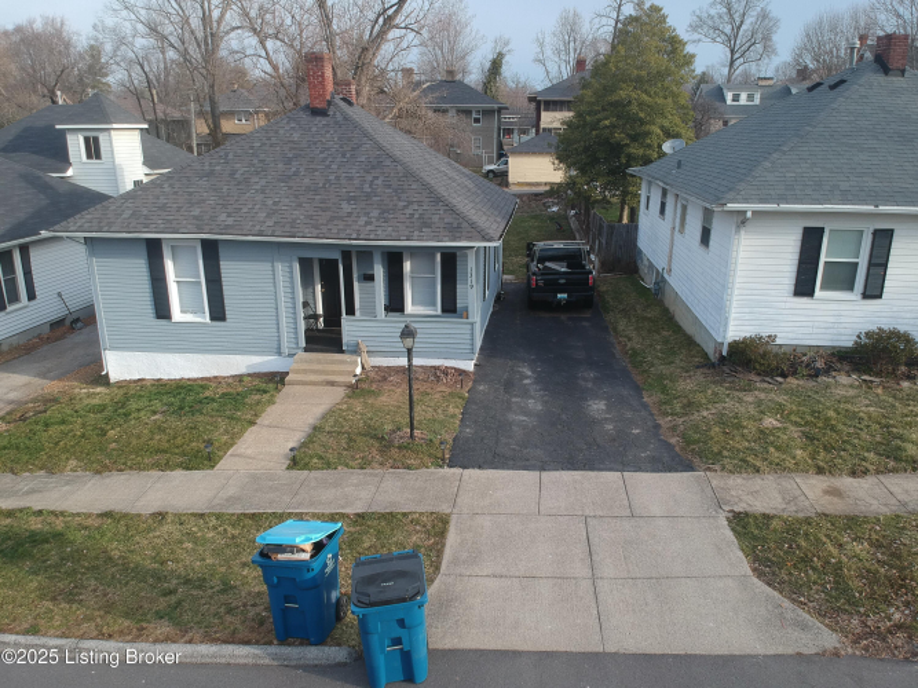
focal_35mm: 25
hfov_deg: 69.4
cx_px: 459
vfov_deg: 54.9
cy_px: 344
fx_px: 663
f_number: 2.6
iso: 100
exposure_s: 1/320
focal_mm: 4.49
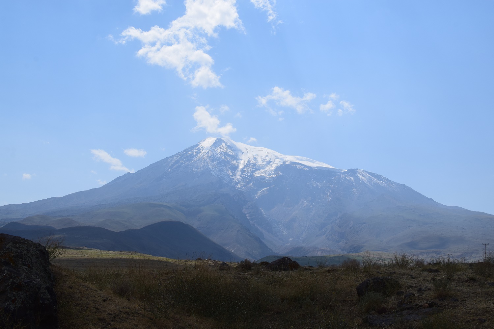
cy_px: 164
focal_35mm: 52
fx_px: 720
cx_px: 247
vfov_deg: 25.8
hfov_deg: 37.9
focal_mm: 35
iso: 220
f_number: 11
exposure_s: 1/500
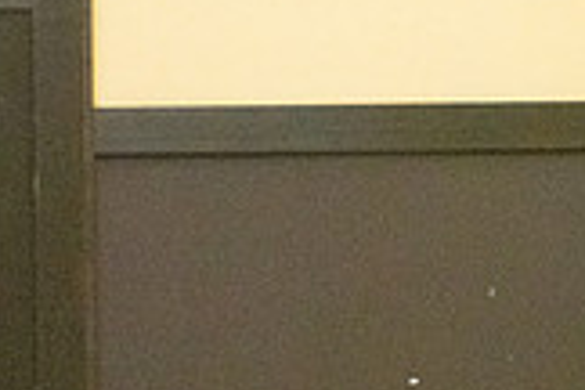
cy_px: 128
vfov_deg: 2.7
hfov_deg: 4.0
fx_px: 8417
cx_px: -318
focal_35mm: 518
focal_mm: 145
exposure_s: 1/1000
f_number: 4.5
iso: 10000
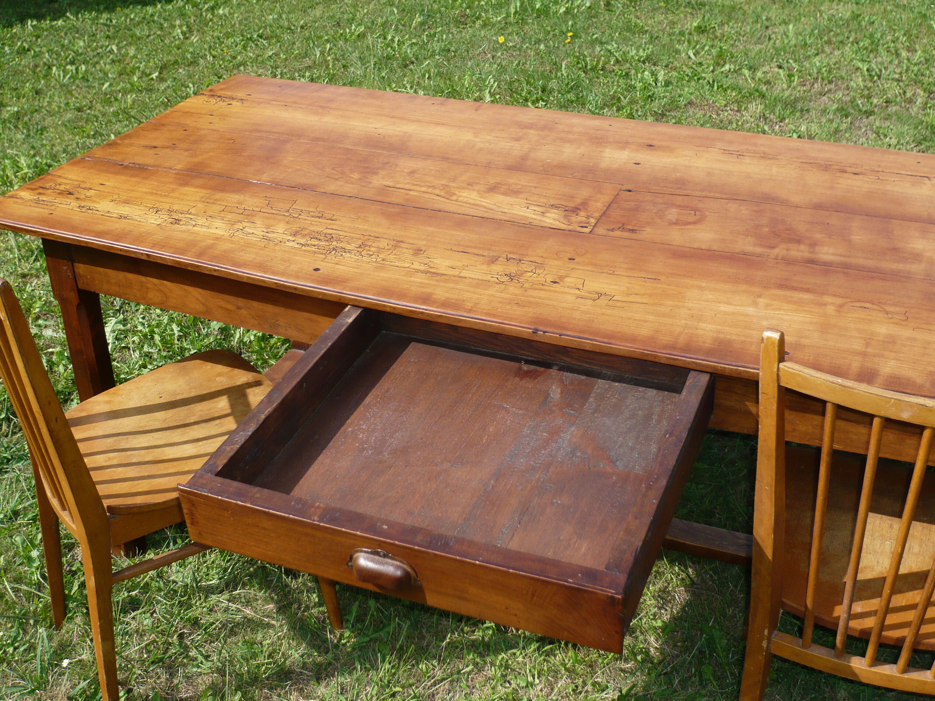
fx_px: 1161
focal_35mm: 43
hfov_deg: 43.9
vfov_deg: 33.6
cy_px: 350
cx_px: 468
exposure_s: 1/640
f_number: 3.4
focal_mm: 7
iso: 100
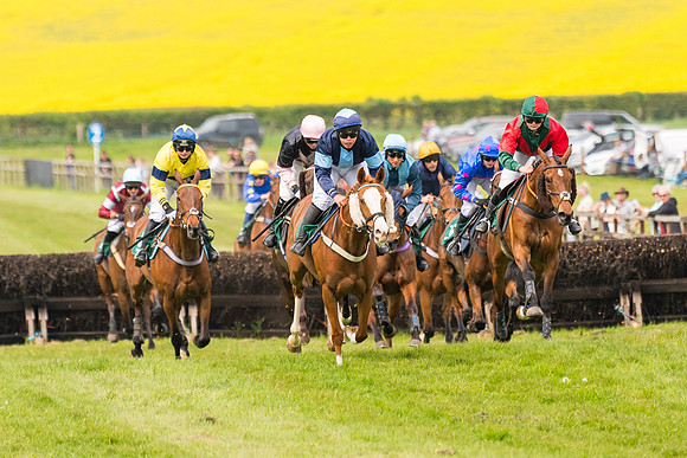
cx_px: 343
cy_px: 247
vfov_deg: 3.2
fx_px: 8122
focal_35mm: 426
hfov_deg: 4.8
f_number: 2.8
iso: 200
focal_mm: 185
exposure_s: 1/2500
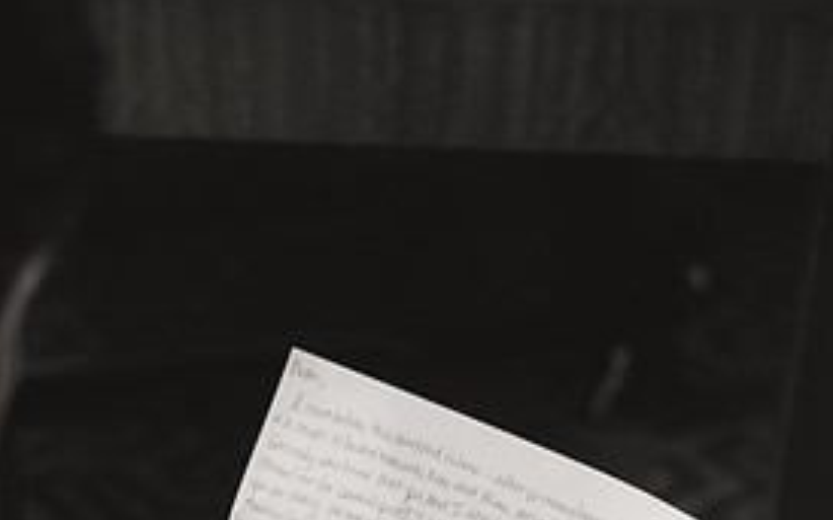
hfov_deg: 19.0
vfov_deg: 12.0
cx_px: 94
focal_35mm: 108
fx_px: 2451
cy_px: 479
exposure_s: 1/400
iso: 1600
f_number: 2.5
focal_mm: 50
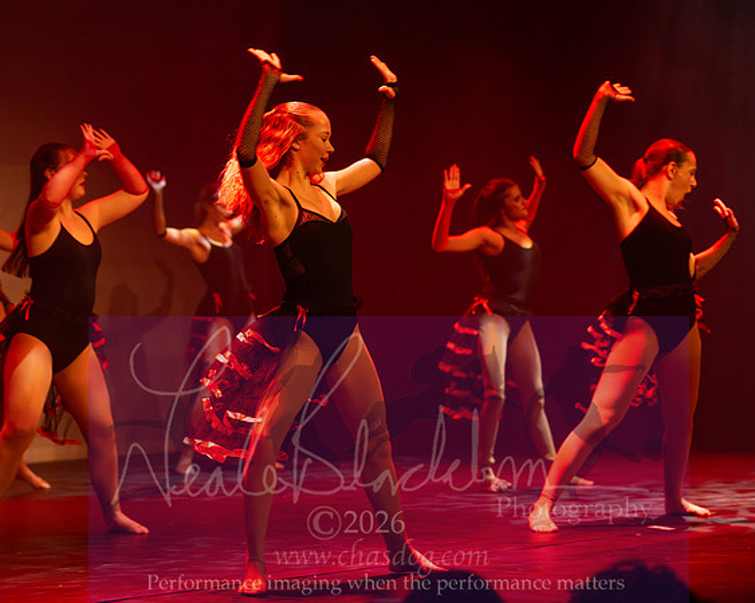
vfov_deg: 14.7
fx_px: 2341
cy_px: 301
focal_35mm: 105
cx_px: 302
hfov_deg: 18.3
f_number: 3.5
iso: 5000
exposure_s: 1/250
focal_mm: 93
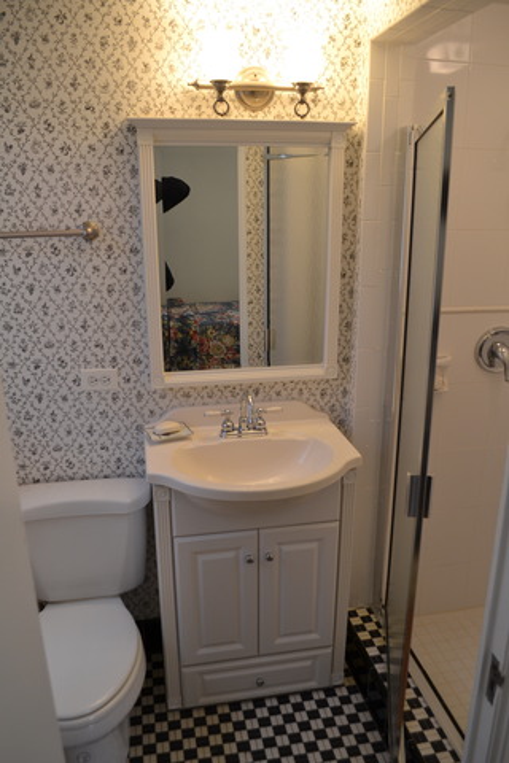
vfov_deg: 67.4
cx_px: 254
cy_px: 382
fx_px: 573
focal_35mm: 27
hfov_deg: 47.9
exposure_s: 1/50
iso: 400
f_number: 3.5
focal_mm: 18
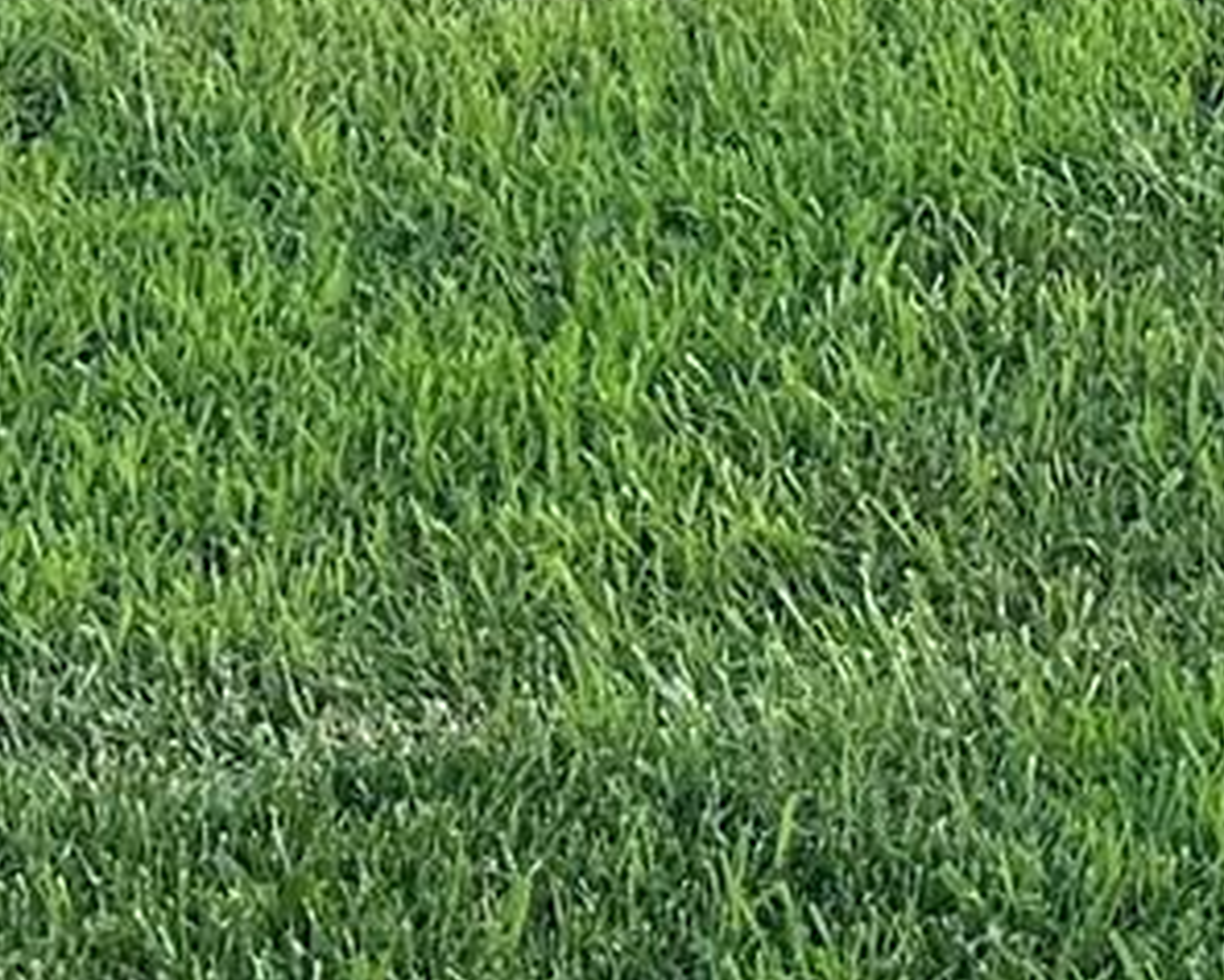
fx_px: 5870
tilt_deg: +0.6
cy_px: -1323
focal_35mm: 162
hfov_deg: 11.4
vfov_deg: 8.7
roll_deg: -1.6
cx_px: 1906
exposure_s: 1/1144
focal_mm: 6.86
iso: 80
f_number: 1.78
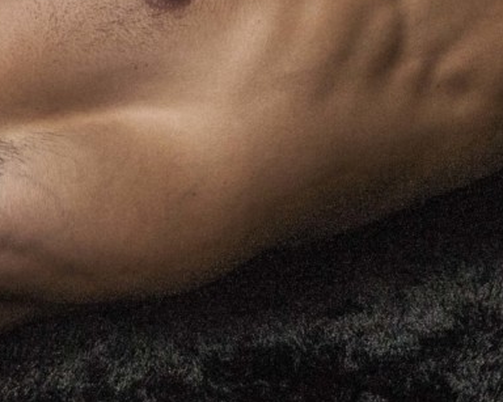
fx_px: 3140
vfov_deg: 7.3
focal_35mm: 211
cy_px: -14
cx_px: 127
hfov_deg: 9.1
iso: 800
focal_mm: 48
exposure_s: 1/125
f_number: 5.6
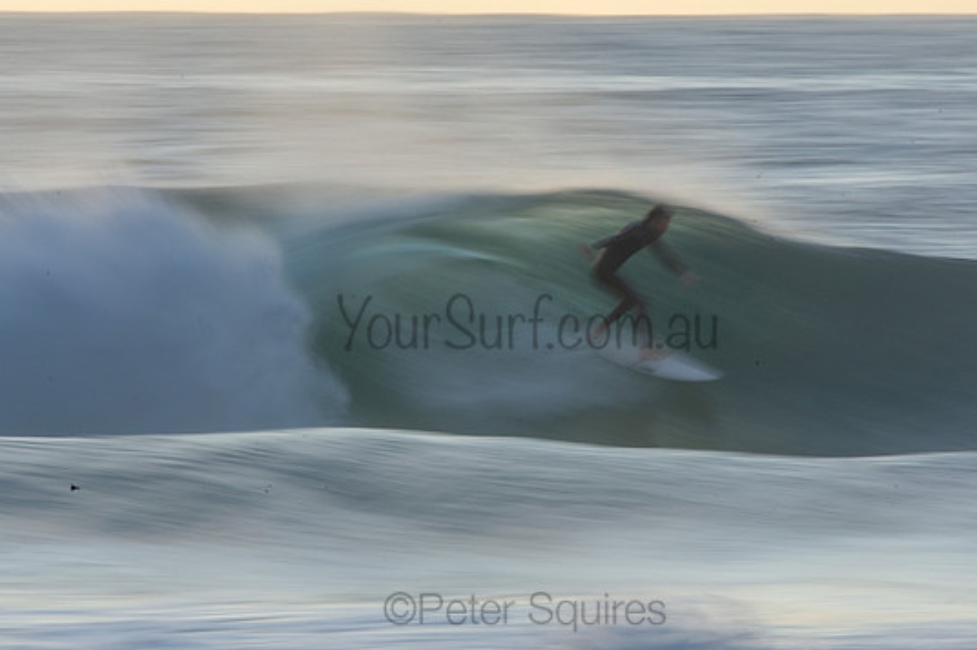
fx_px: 19831
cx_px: 525
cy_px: 307
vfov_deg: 1.9
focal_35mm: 731
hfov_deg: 2.8
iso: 100
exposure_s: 1/10
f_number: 32
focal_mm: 450
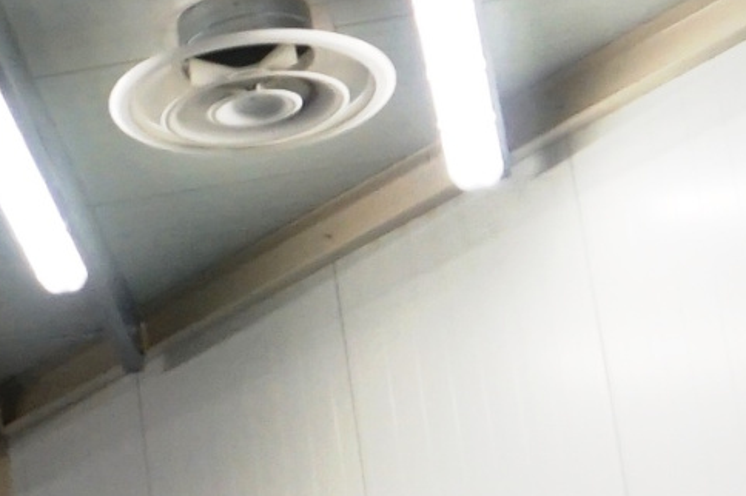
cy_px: 339
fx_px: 3355
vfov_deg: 8.5
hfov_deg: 10.6
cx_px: -1121
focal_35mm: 162
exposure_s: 1/160
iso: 1000
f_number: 4
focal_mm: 16
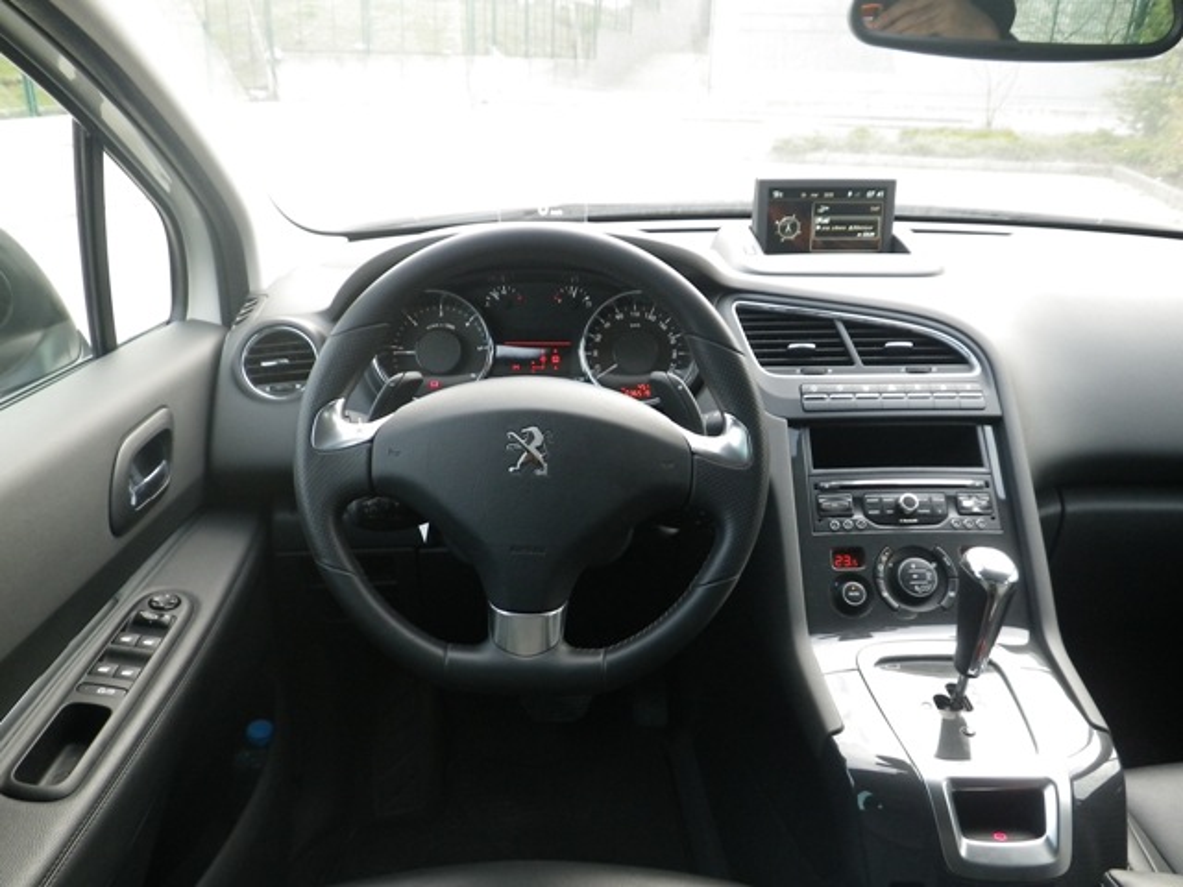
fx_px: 957
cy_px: 444
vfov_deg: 49.7
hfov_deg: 63.4
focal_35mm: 28
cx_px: 592
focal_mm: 5
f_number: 3.5
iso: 125
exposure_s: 1/50
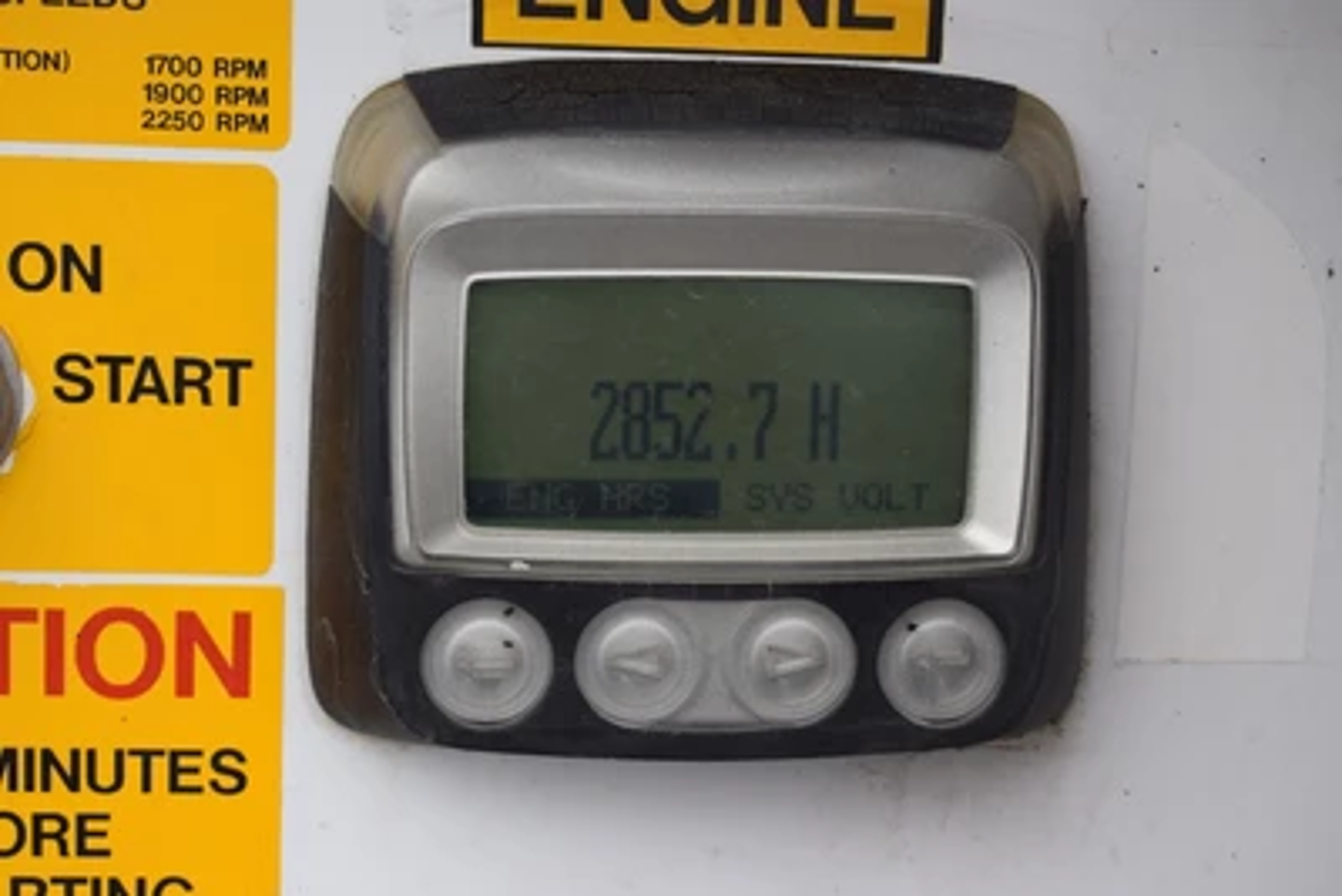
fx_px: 2517
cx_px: 671
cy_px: 448
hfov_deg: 29.9
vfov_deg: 20.2
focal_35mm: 68
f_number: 7.1
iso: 400
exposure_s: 1/200
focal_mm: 45
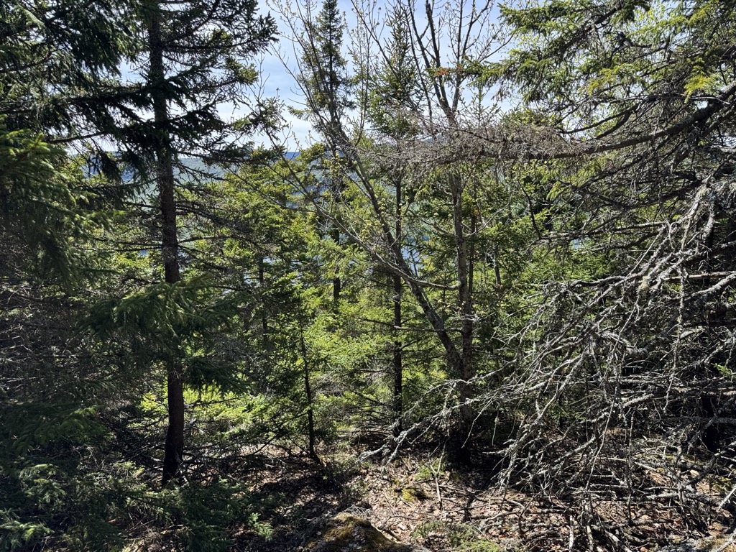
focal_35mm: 24
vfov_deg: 56.8
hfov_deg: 71.6
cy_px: 276
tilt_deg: -10.0
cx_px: 368
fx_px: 510
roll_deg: +0.5
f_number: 1.78
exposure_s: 1/1193
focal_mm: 6.76
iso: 80
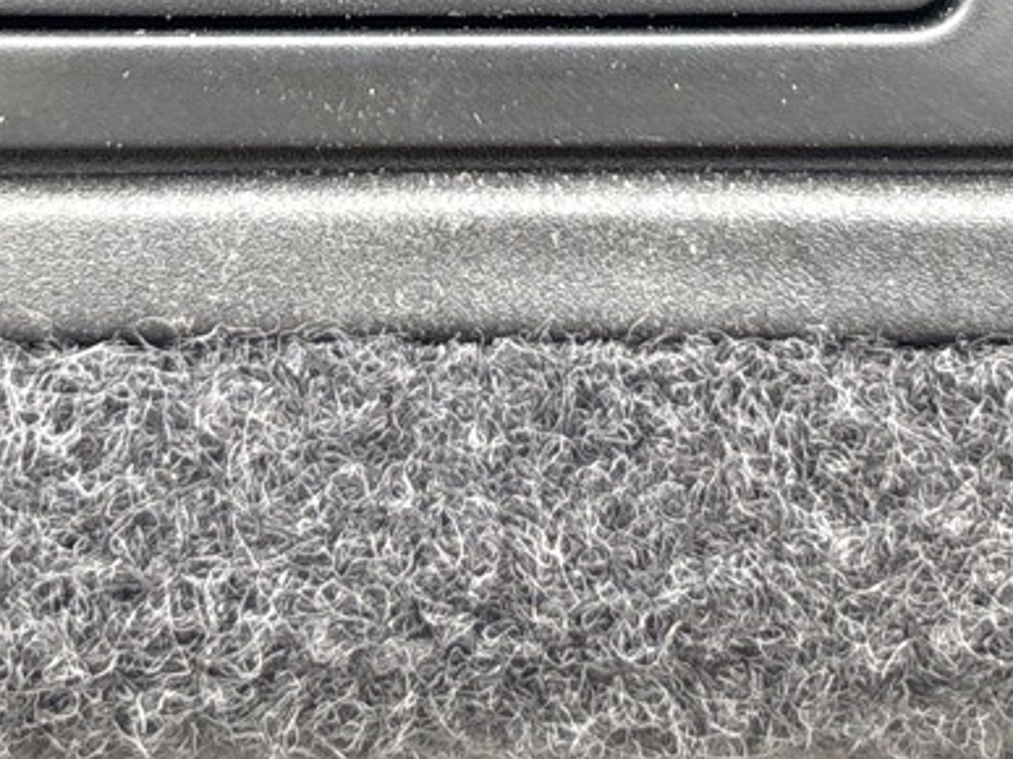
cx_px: 393
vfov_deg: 11.0
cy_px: -442
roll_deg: -3.1
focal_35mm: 129
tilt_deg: +12.9
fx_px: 3774
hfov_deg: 15.3
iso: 50
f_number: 1.6
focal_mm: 5.96
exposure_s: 1/172
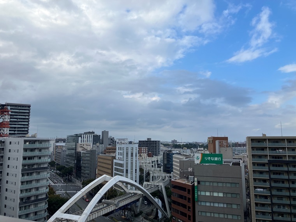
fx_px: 239
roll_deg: +0.6
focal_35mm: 28
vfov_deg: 49.7
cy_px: 111
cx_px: 148
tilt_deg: +8.1
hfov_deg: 63.4
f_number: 1.8
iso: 32
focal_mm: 3.99
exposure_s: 1/1473
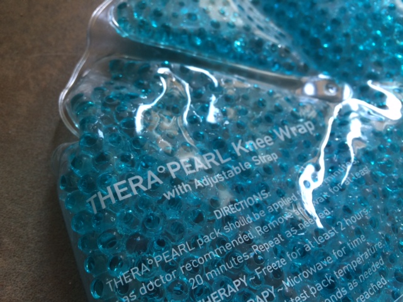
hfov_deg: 60.0
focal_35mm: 30
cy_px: 151
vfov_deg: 46.8
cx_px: 202
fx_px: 349
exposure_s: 1/30
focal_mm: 4.12
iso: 80
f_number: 2.2
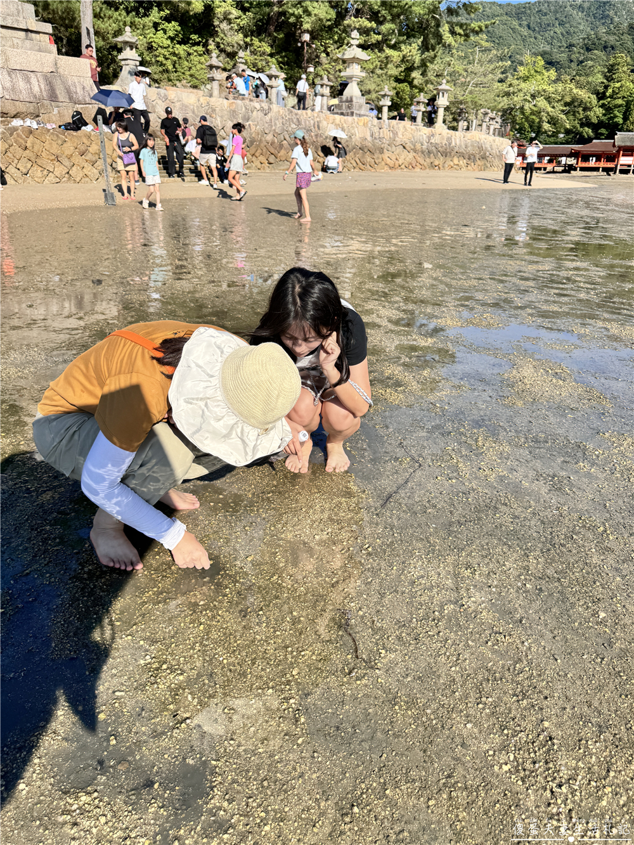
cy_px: 422
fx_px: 586
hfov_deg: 56.8
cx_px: 317
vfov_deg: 71.6
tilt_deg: -22.5
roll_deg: -1.9
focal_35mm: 24
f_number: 1.78
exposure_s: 1/3247
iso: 80
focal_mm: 6.76
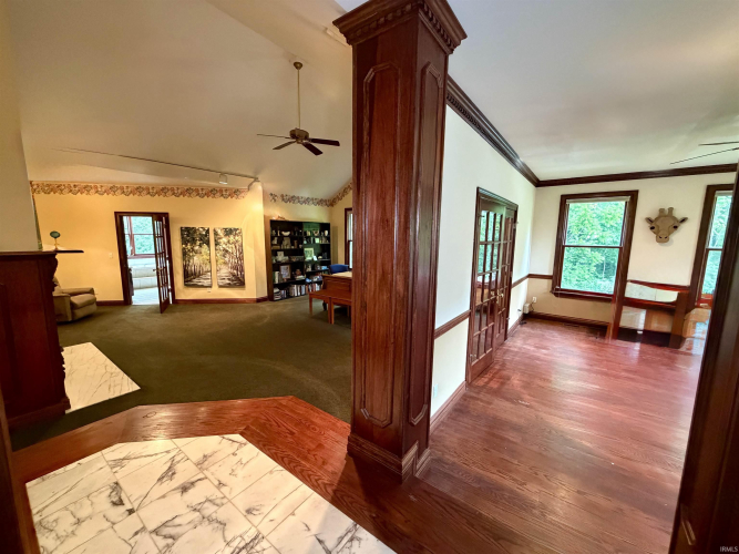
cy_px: 277
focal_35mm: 14
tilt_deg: -8.1
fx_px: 299
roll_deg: -0.8
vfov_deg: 85.7
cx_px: 370
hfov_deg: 102.1
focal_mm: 2.22
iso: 640
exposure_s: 1/60
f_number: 2.2
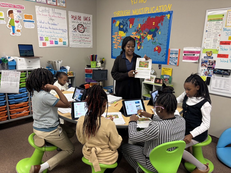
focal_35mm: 26
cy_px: 86
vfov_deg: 53.1
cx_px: 116
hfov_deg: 67.3
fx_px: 174
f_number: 1.6
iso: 160
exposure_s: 1/60
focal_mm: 5.96
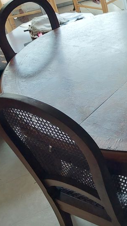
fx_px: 360
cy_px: 93
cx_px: 189
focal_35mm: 60
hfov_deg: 17.9
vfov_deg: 34.8
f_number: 1.8
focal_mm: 4.6
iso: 100
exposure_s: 1/50
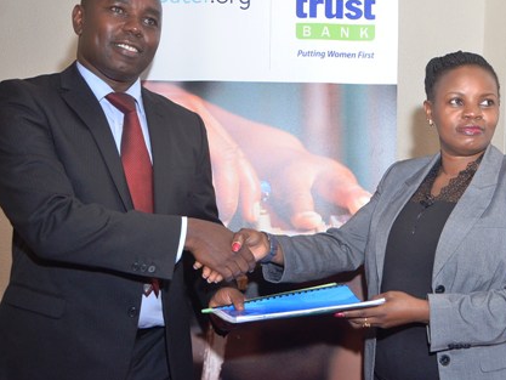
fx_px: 731
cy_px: 164
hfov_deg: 38.2
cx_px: 268
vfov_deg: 29.1
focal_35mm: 50
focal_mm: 24
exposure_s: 1/200
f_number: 5.6
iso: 1000
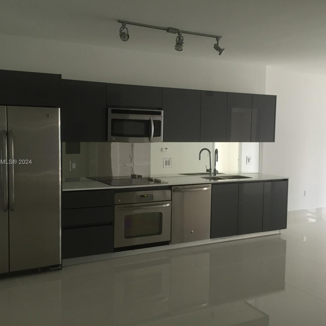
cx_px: 166
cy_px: 162
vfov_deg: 47.2
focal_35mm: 35
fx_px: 373
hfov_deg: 47.2
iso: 64
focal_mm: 4.15
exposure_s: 1/30
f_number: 2.2
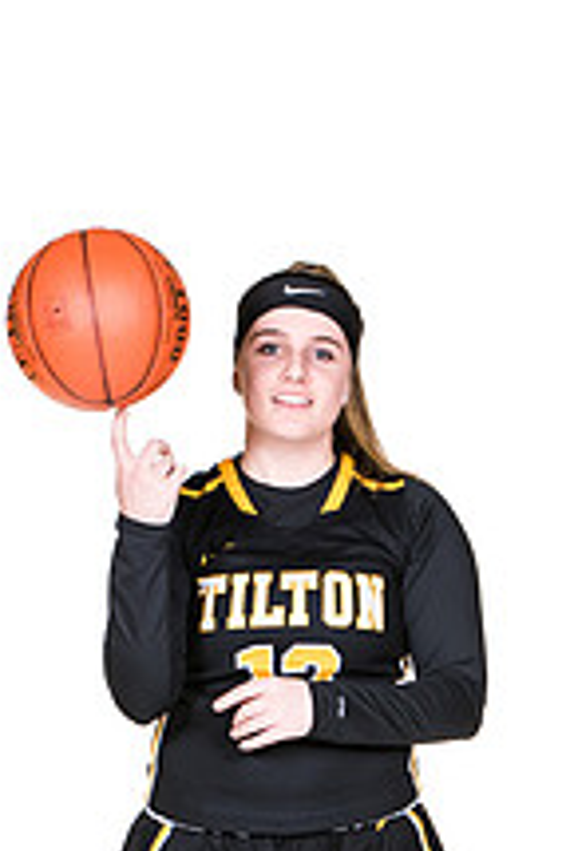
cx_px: 277
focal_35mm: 257
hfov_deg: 5.4
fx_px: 6084
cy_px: 784
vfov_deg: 8.0
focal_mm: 82
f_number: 6.3
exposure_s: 1/160
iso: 200
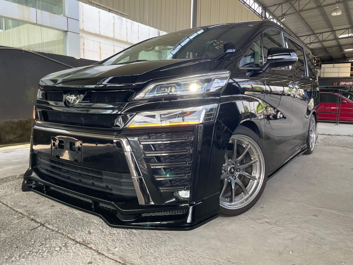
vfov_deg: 53.1
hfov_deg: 67.3
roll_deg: -1.4
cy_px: 132
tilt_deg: -6.7
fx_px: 265
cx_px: 176
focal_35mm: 26
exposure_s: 1/219
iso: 32
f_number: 1.6
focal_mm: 4.2
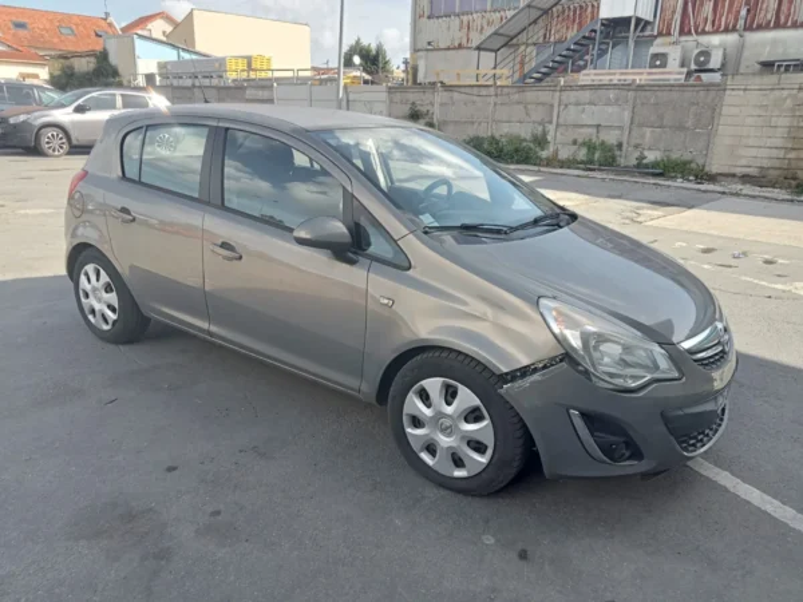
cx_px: 402
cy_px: 301
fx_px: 650
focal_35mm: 28
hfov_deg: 63.4
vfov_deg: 49.7
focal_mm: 3.46
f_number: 2.2
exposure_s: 1/166
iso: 100
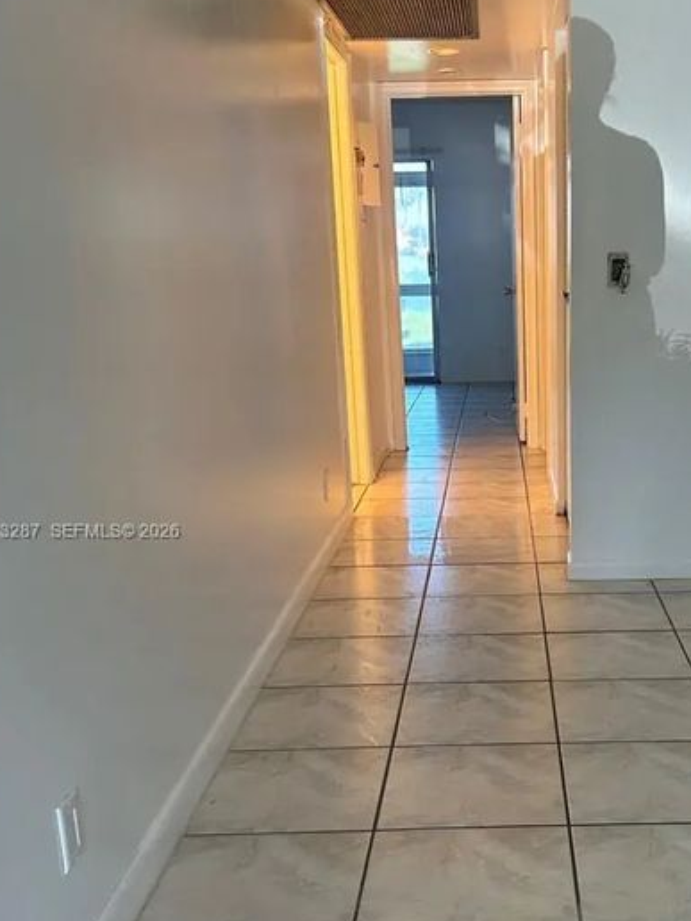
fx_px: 1144
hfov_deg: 33.0
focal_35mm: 43
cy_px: 533
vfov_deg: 43.7
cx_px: 516
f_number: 1.5
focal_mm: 5.7
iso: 80
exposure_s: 1/120
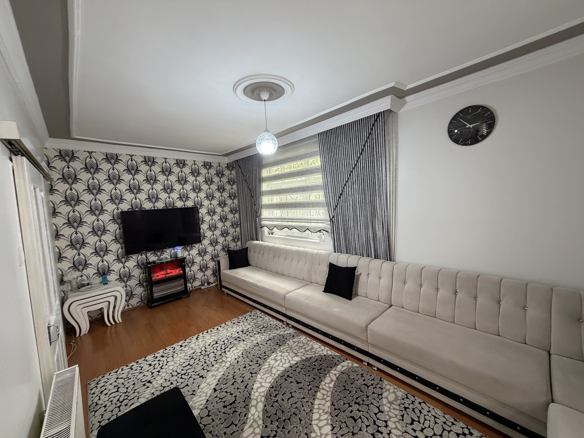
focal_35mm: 14
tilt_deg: -4.8
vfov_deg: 85.7
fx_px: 236
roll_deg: +3.1
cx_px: 292
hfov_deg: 102.1
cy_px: 219
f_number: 2.2
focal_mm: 2.22
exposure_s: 1/65
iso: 320
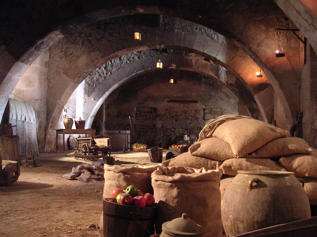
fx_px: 348
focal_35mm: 38
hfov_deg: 49.0
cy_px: 118
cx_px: 158
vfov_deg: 37.7
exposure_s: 2
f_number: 2.8
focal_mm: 5.8
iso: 400
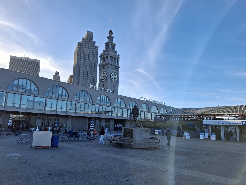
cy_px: 92
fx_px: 178
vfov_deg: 54.9
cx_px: 123
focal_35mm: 25
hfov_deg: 69.4
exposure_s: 1/1133
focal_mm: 4.69
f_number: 1.8
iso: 25
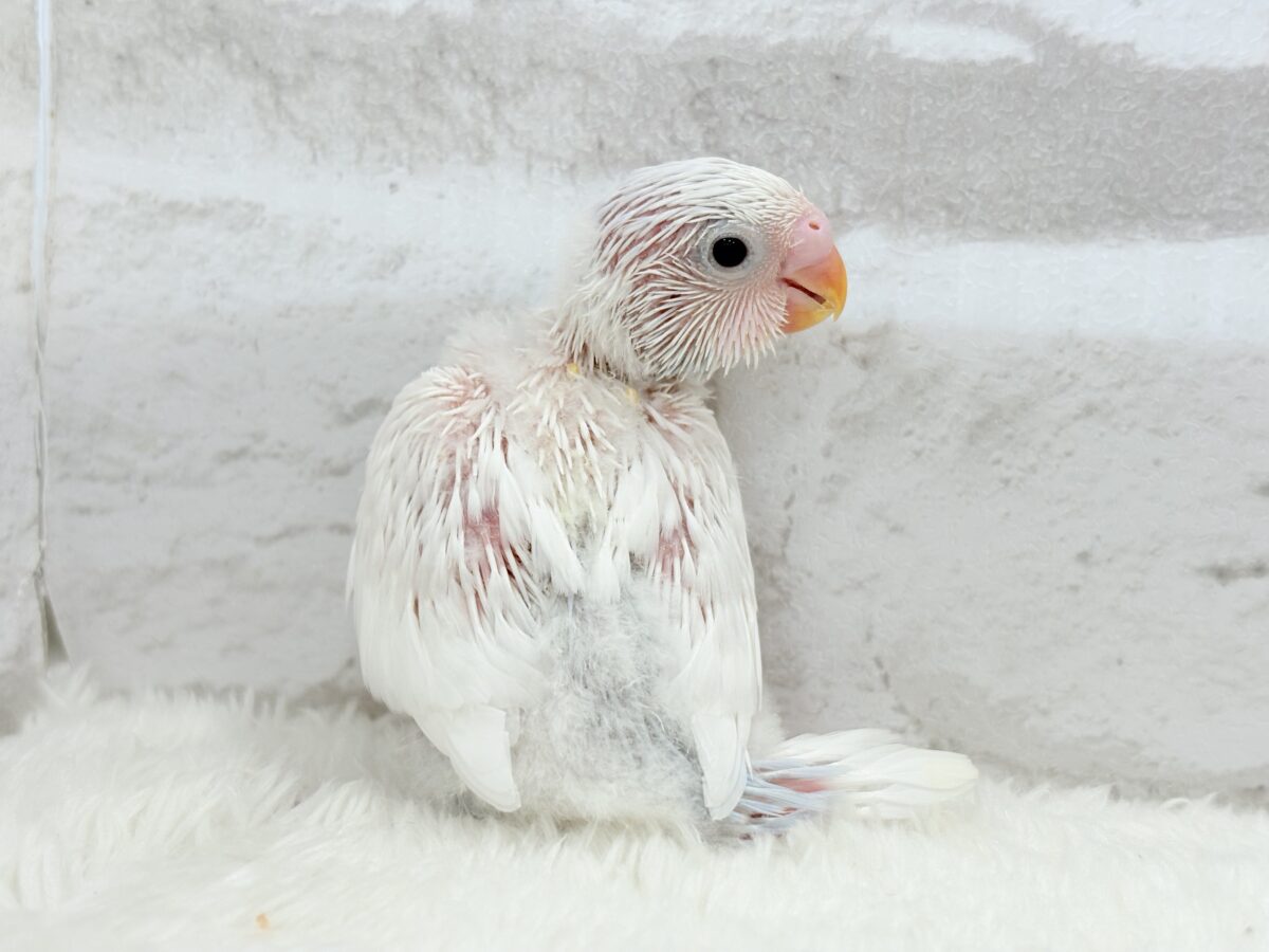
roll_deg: -1.8
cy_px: 476
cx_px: 634
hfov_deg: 36.8
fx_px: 1906
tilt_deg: -7.3
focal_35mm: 52
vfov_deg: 28.0
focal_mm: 5.96
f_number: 1.6
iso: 50
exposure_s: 1/100
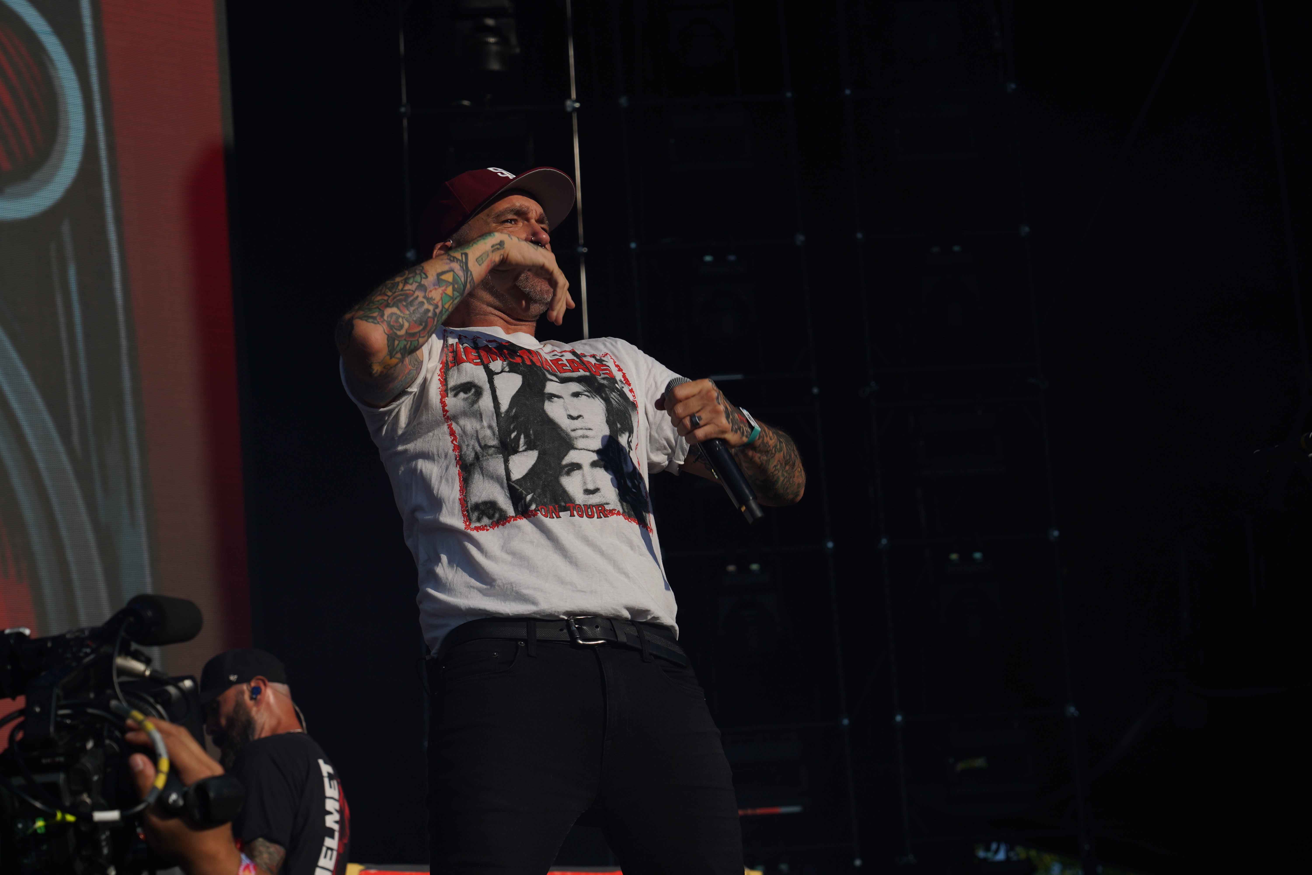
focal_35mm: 105
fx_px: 3826
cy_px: 438
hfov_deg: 19.5
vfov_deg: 13.0
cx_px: 656
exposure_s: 1/1000
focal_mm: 105
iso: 100
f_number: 8
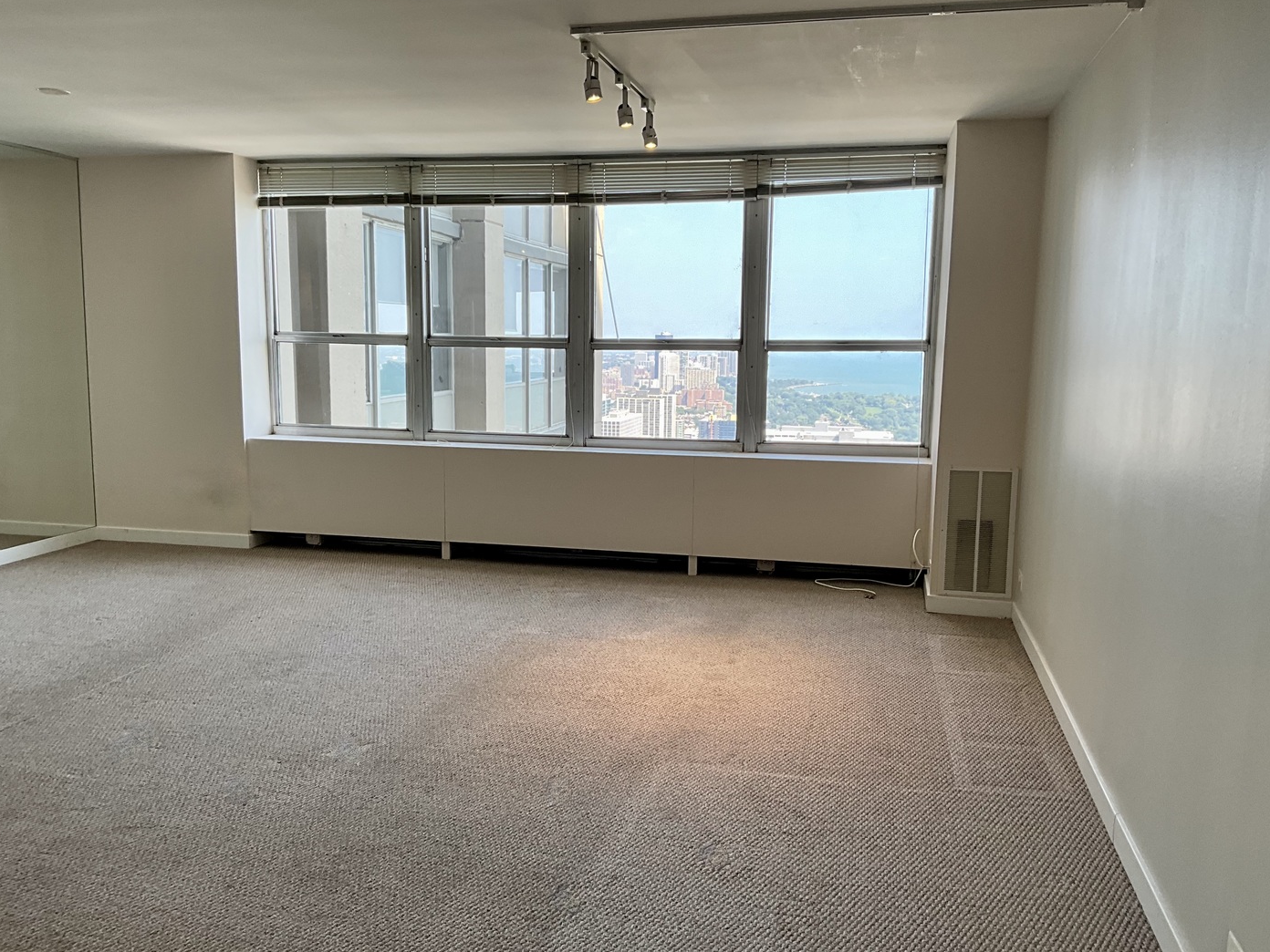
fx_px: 1101
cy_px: 482
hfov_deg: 60.0
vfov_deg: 46.8
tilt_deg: -8.1
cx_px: 630
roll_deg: -1.0
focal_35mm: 30
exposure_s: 1/165
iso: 25
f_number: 1.8
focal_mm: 3
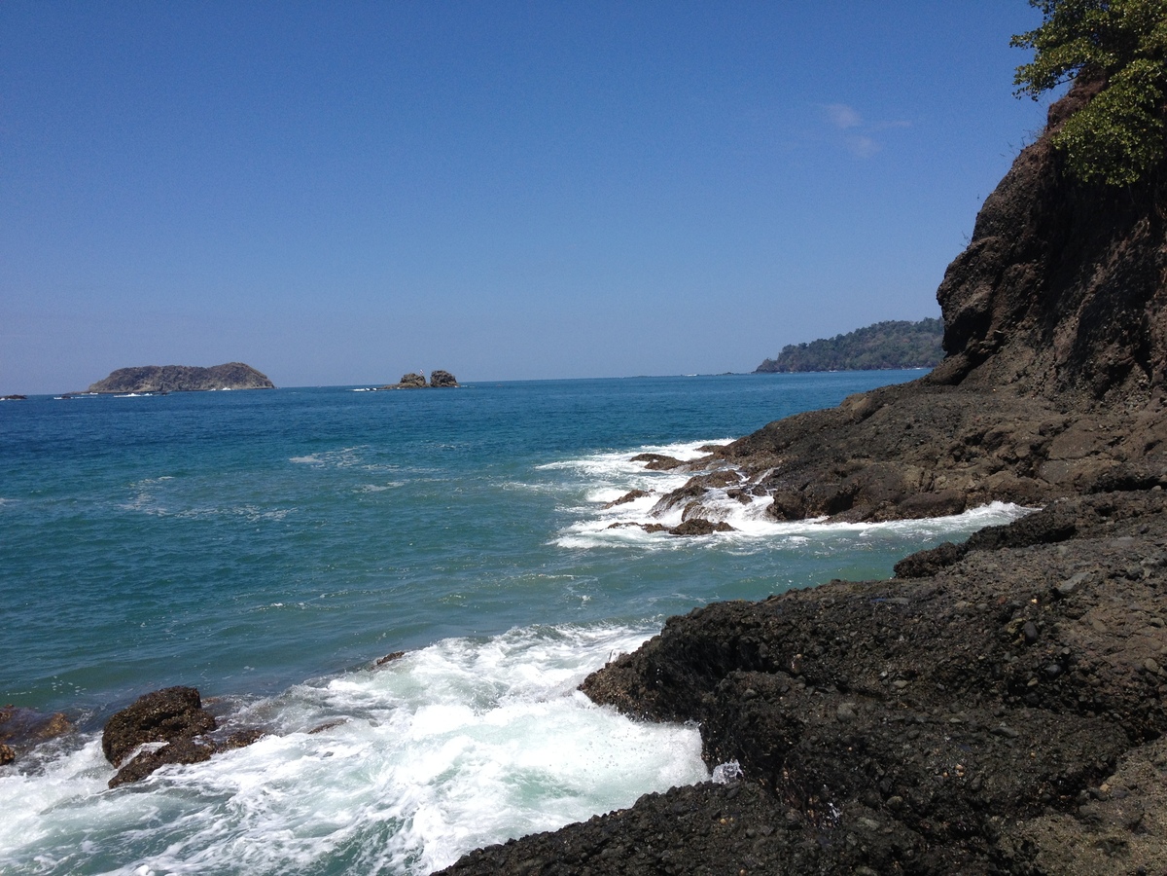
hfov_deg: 52.6
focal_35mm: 35
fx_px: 1180
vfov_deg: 40.7
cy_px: 438
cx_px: 584
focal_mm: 4.28
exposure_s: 1/2513
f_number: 2.4
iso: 50
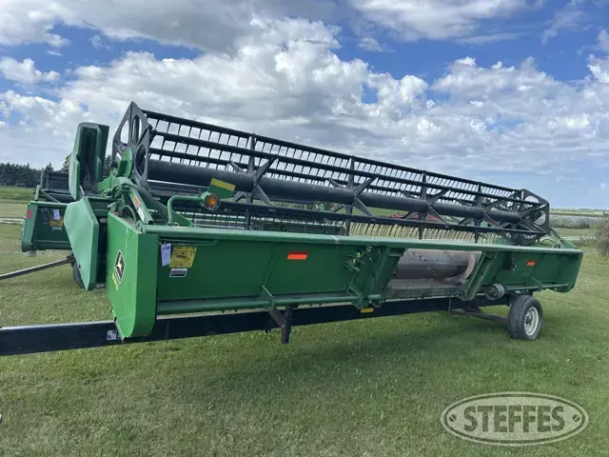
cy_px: 228
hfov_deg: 67.3
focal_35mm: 26
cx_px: 304
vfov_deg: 53.1
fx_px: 457
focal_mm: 5.7
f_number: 1.5
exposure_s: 1/3257
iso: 50
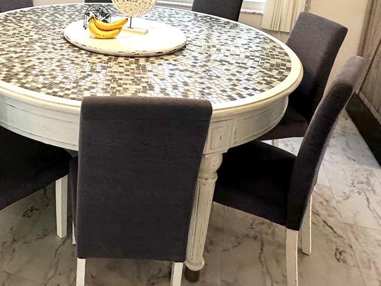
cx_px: 100
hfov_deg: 49.5
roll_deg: -1.8
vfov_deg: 36.5
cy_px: 14
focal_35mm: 36
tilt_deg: -13.3
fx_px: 396
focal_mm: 2.22
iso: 160
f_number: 2.2
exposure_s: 1/120
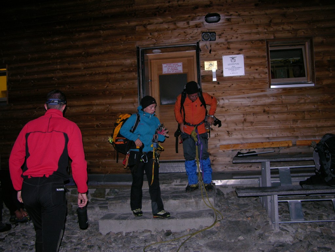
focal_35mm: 35
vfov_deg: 40.7
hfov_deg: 52.6
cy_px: 126
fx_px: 339
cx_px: 168
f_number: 2.8
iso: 100
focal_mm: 8.9
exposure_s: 1/60.1
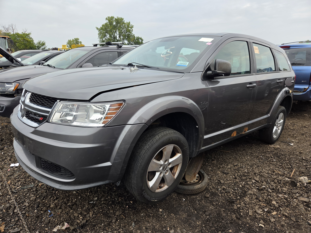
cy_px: 116
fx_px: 207
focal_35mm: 23
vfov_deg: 58.9
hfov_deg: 73.9
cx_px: 156
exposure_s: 1/1148
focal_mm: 5.4
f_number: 1.8
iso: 80
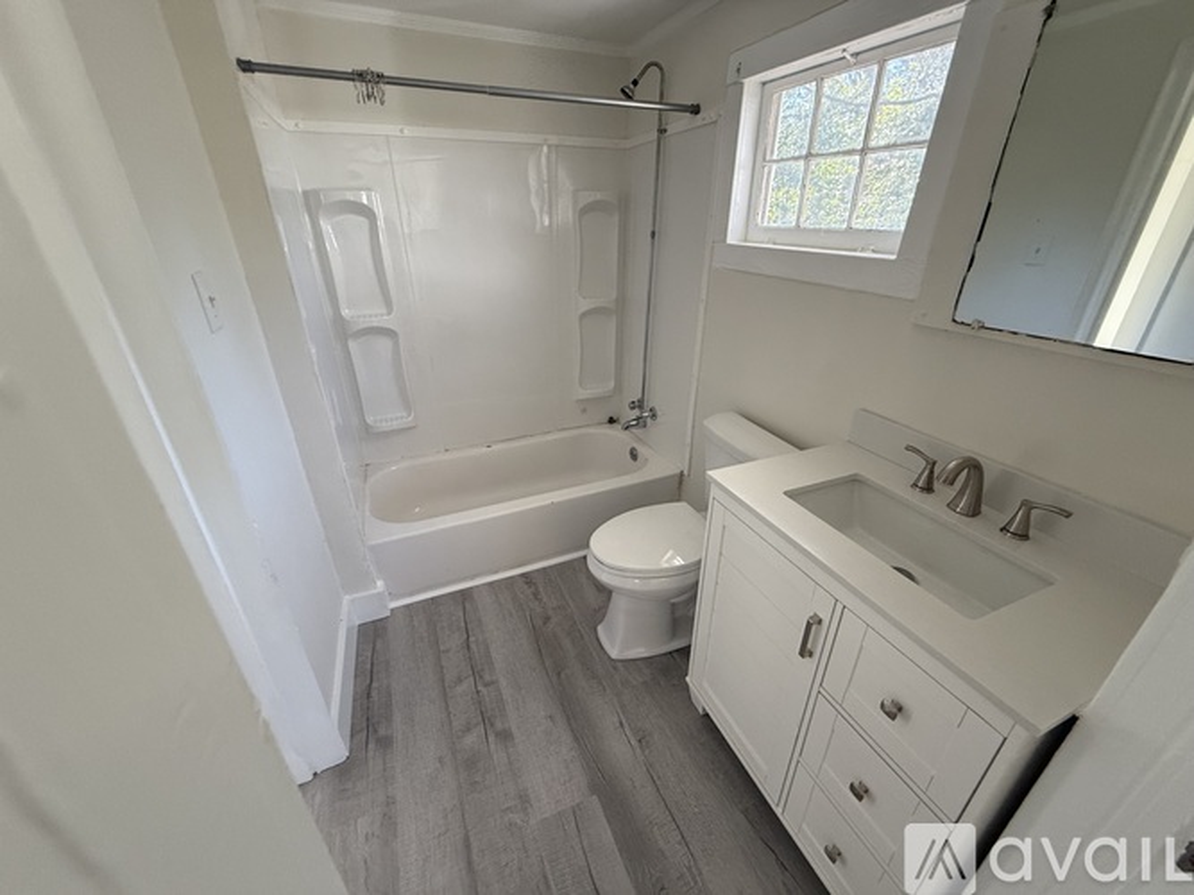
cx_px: 597
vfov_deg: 85.7
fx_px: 483
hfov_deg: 102.1
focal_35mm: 14
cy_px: 448
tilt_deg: -25.2
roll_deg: +0.4
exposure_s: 1/97
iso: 400
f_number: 2.2
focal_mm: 2.22
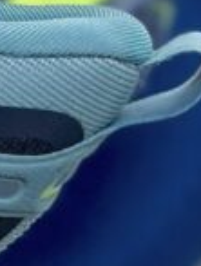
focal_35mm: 304
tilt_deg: -47.0
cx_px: -371
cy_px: -117
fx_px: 2343
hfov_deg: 4.7
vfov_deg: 6.4
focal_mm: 6.86
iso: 100
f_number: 1.78
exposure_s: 1/129
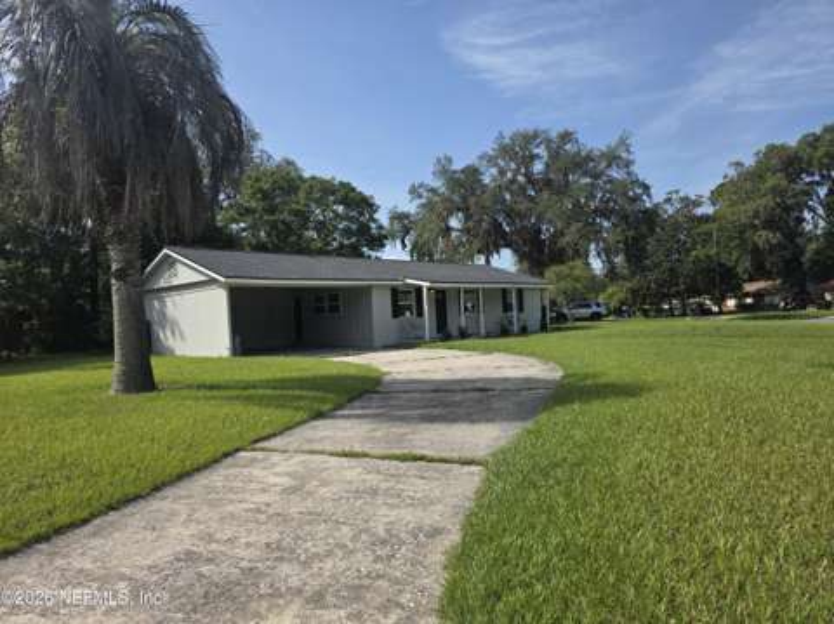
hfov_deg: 74.0
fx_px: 554
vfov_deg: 58.8
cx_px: 417
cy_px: 312
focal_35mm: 23
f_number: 1.7
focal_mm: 6.3
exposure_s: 1/5958
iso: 80
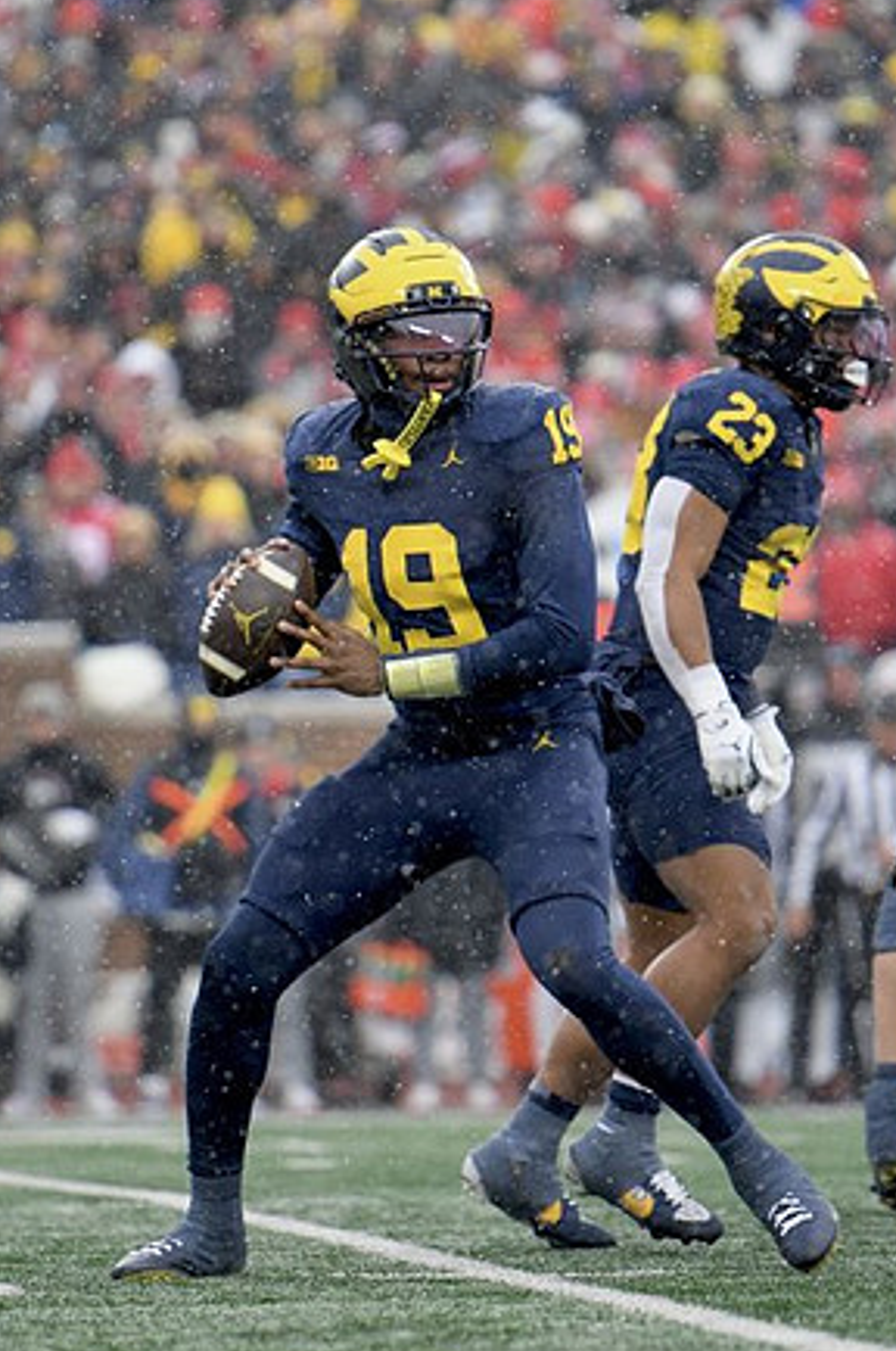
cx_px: 453
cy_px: 676
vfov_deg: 6.8
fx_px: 11347
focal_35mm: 303
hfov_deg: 4.5
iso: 800
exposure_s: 1/1000
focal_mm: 195
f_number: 2.8
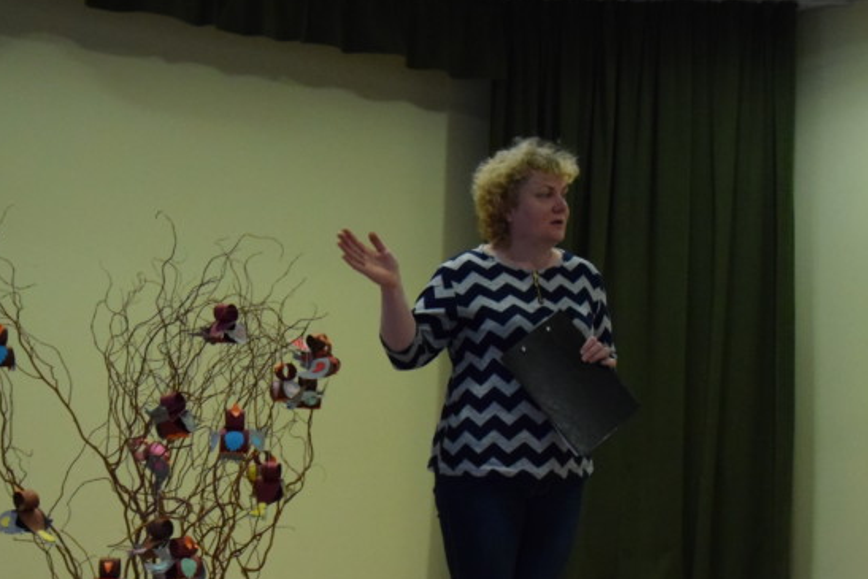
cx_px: 363
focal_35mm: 59
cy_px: 443
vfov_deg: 22.8
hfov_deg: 33.9
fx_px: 1421
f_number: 3.8
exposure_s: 1/250
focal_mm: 21
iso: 3200
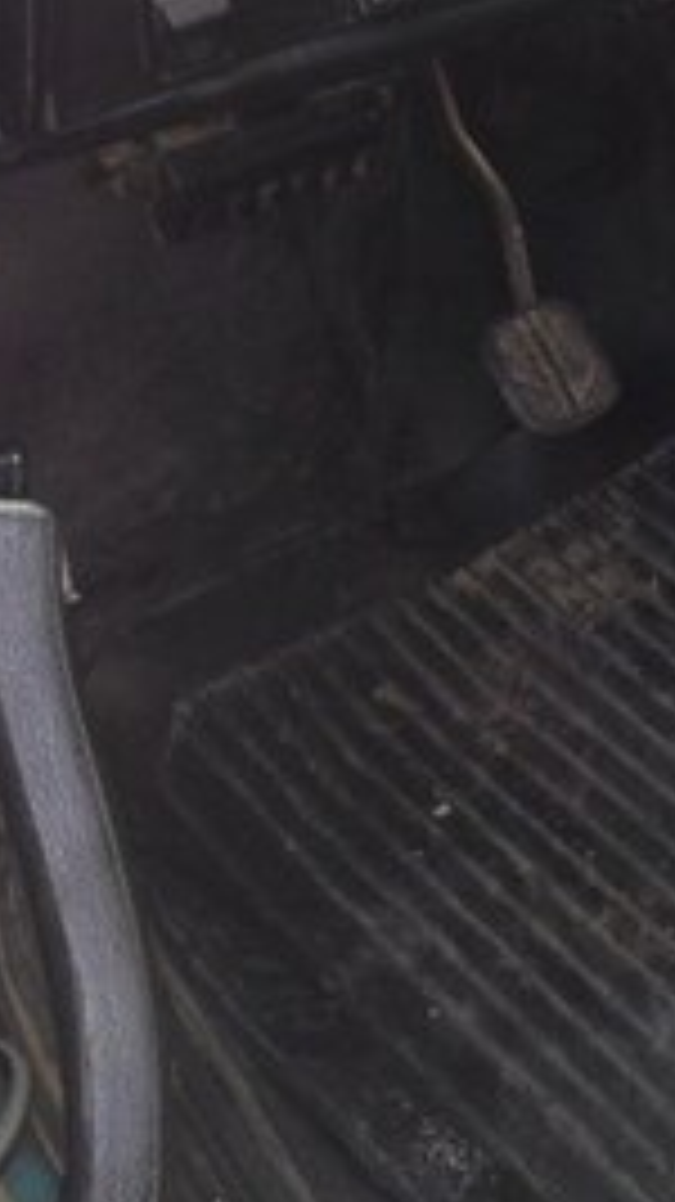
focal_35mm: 89
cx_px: 1368
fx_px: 2835
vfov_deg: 23.3
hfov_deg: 12.0
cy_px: 128
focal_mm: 4.12
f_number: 2.4
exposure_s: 1/40
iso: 50
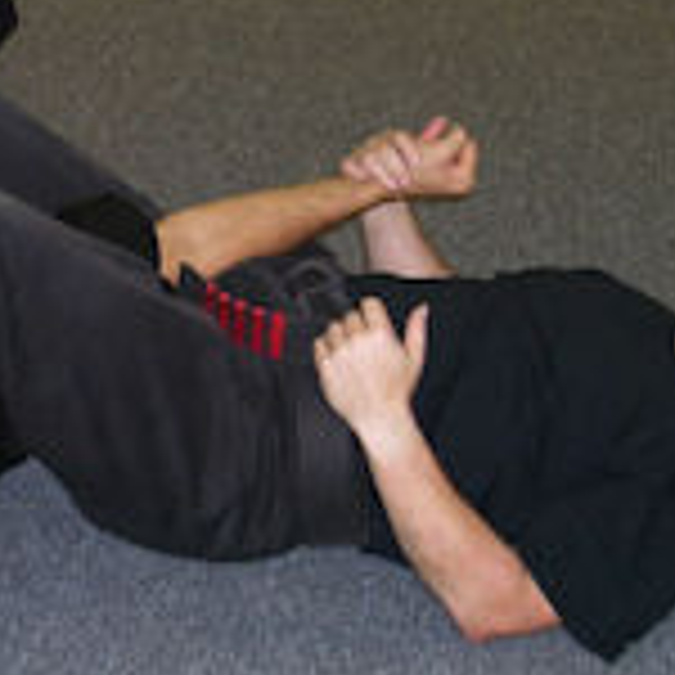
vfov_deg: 17.6
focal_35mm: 99
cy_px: 284
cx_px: 135
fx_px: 2184
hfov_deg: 17.4
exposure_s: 1/60
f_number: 3
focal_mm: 7
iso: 125
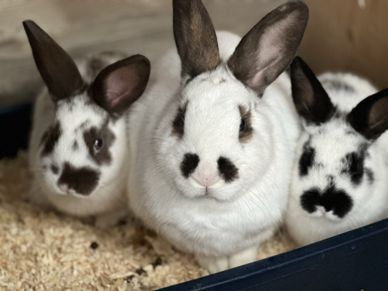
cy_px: 146
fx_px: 863
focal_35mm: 77
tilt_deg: -26.7
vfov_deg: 19.1
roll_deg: +0.9
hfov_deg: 25.3
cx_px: 194
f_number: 2.8
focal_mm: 9
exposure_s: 1/16
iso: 400
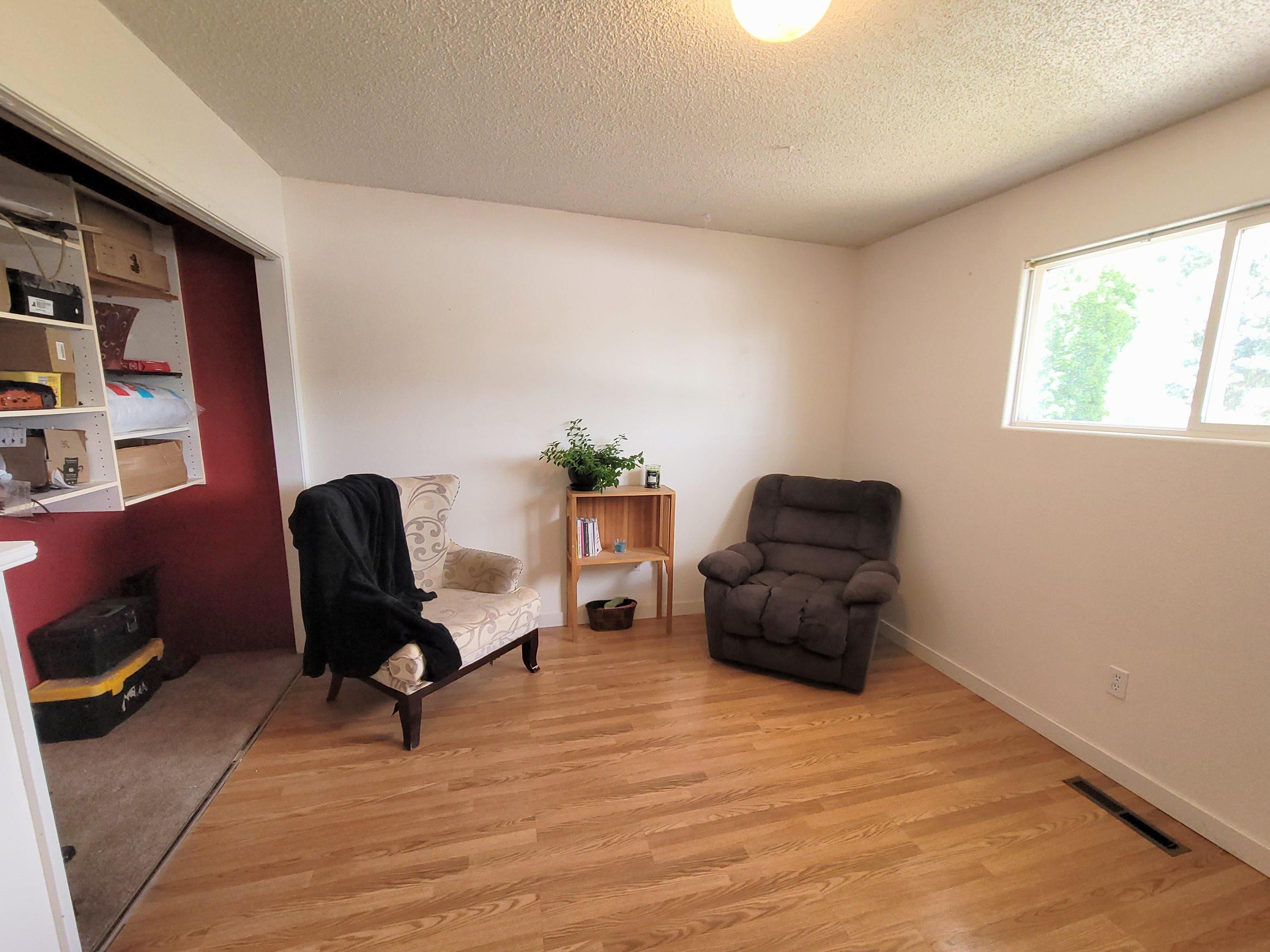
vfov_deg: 85.5
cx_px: 678
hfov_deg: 101.9
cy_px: 507
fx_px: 514
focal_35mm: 14
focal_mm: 2.2
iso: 100
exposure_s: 1/60
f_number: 2.2
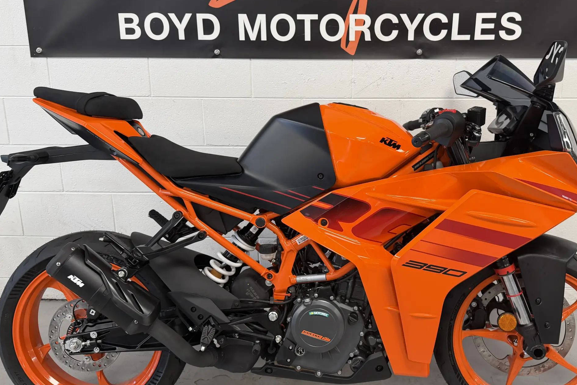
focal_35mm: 34
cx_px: 328
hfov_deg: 55.6
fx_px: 545
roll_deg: +0.9
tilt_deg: -14.8
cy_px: 149
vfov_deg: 38.7
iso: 160
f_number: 1.78
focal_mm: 6.76
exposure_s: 1/100
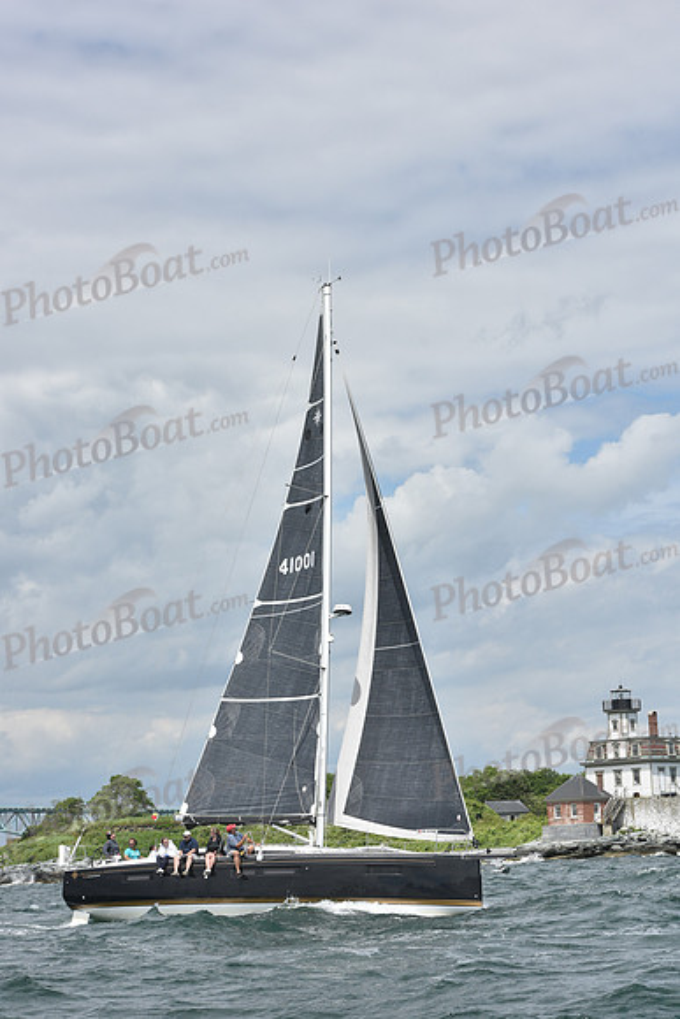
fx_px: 2435
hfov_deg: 15.9
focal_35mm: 86
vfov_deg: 23.6
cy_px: 510
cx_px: 340
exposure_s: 1/1000
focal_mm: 86
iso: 250
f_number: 9
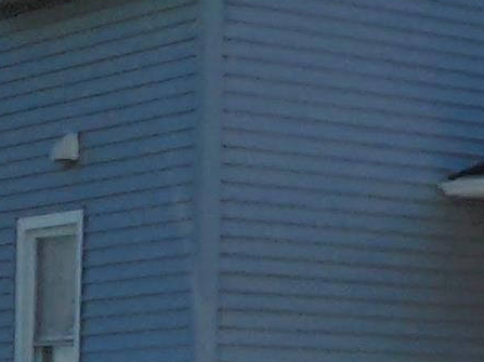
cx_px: 1199
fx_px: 2404
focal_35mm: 172
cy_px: 365
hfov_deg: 9.9
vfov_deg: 8.6
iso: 50
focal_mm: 4.69
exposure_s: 1/5285
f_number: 1.8
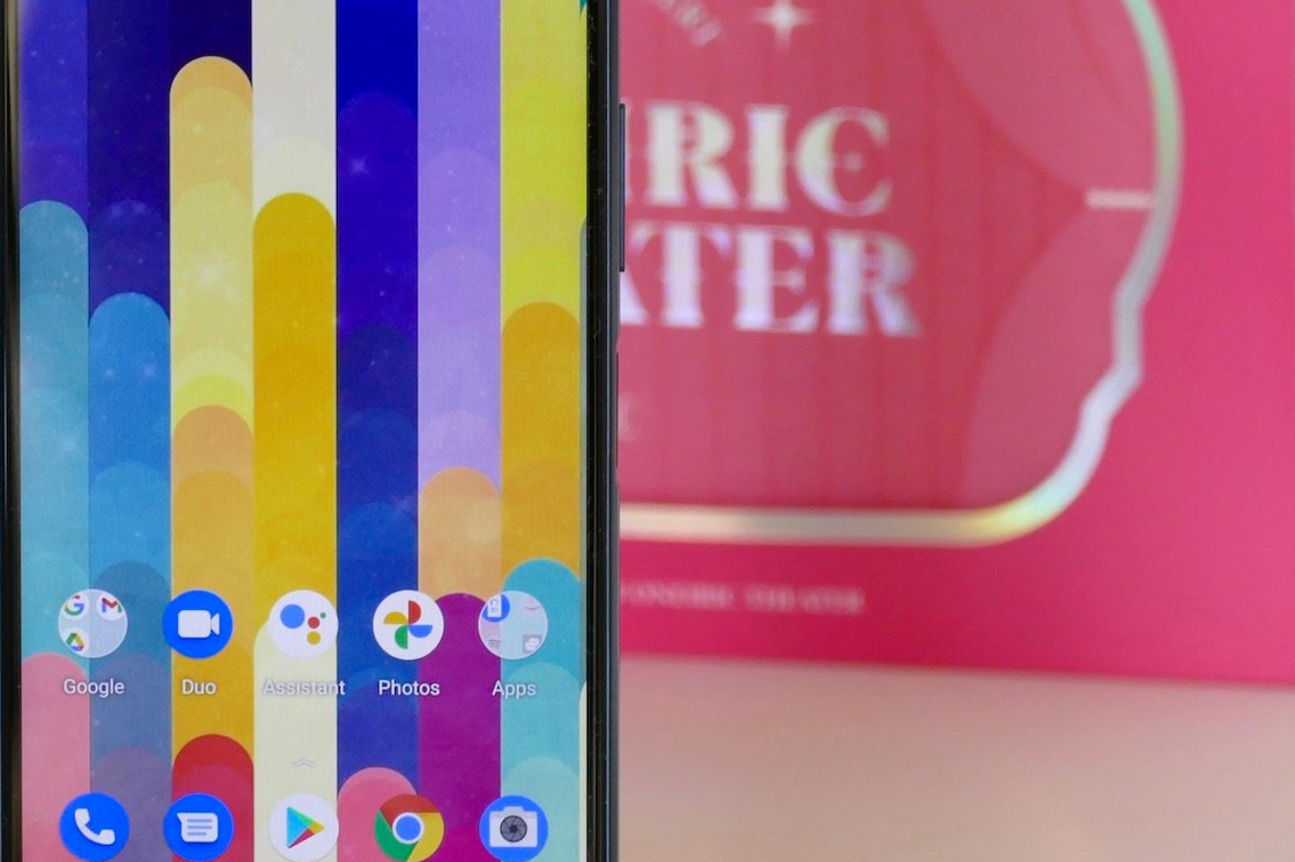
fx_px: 17369
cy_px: 434
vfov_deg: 2.8
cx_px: 296
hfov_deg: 4.3
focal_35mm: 483
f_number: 4.5
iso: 800
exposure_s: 1/100
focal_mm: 100.06
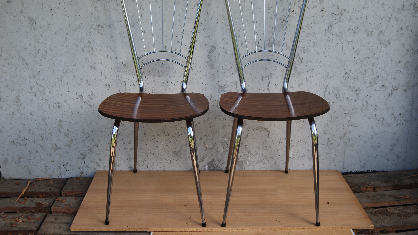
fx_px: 454
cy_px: 107
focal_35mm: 41
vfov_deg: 29.0
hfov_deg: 49.4
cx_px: 209
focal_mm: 26
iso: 100
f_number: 6.3
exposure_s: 1/160
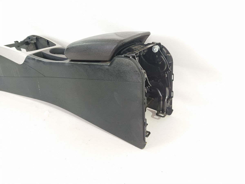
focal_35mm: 27
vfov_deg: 51.4
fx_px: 191
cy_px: 92
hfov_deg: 65.3
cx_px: 122
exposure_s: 1/50
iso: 241
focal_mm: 4.71
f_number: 1.79
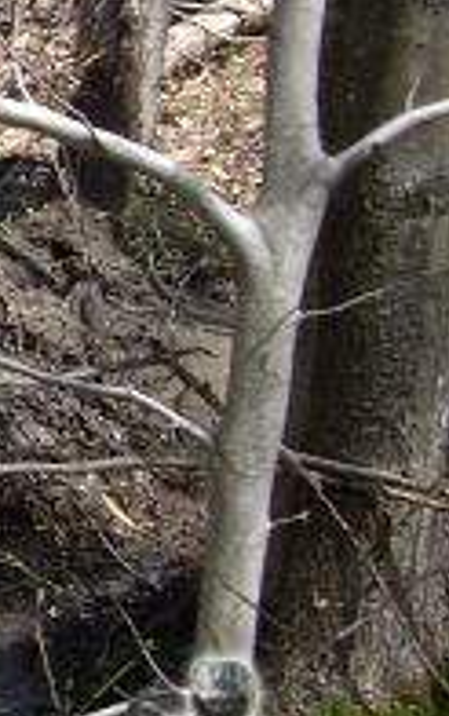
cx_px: -712
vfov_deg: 16.2
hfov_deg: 9.0
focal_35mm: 128
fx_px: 2499
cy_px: 219
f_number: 2.8
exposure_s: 1/273
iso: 64
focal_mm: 6.2
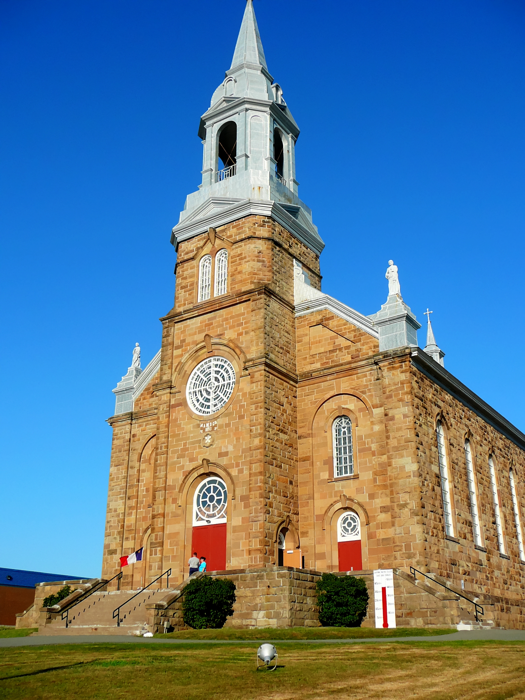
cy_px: 350
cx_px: 262
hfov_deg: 40.7
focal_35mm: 35
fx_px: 708
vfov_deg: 52.6
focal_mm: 5.2
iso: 80
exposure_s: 1/500
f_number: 5
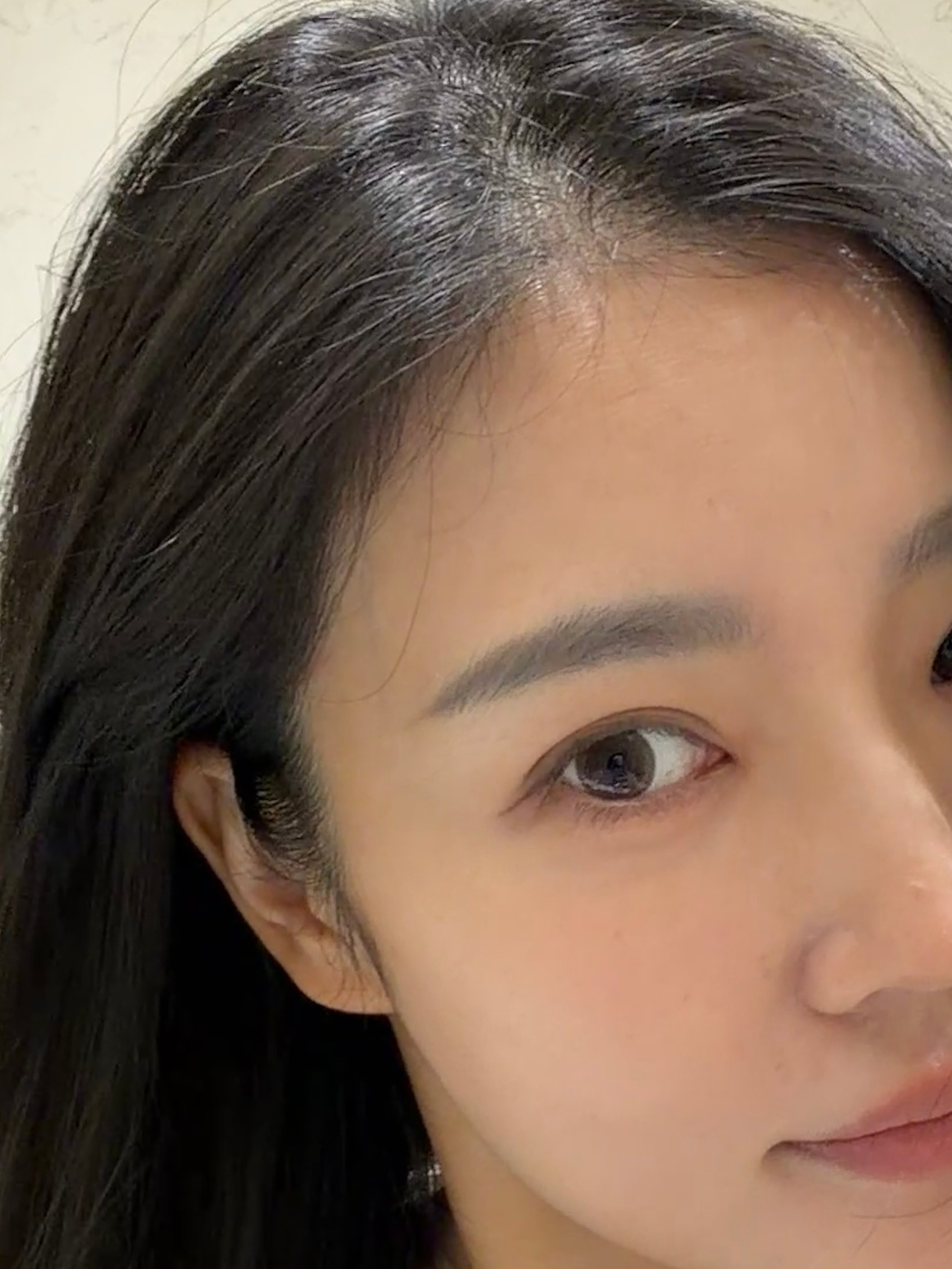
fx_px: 1760
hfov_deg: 29.8
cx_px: 712
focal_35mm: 48
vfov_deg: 39.4
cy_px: 800
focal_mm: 2.71
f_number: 1.9
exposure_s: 1/33
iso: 250
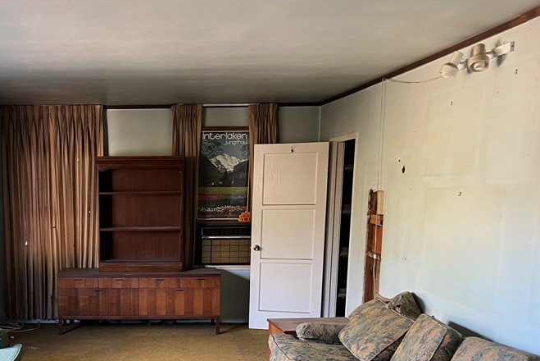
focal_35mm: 42
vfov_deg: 30.9
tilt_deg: -9.9
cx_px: 125
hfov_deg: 44.6
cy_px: 303
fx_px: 630
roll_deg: +0.7
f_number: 1.5
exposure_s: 1/60
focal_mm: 5.7
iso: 250
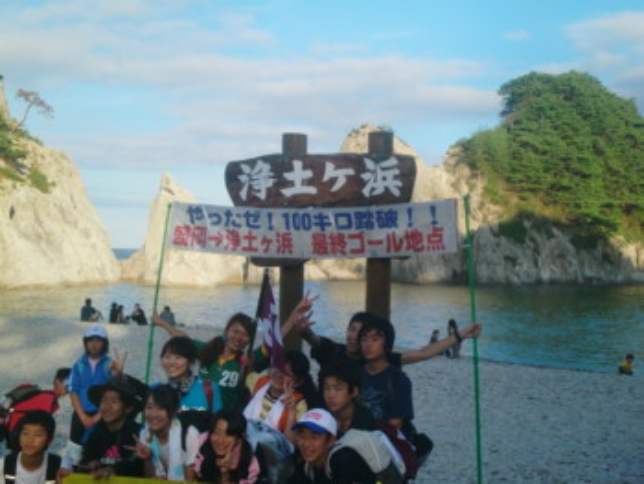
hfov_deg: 34.3
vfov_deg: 26.1
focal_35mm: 56
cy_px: 242
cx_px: 322
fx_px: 1043
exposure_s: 1/400
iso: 64
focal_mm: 9.3
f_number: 3.7
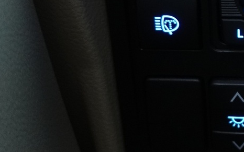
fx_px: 565
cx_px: 342
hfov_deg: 21.3
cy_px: -33
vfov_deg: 14.8
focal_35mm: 85
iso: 800
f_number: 1.8
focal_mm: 9.4
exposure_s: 1/13
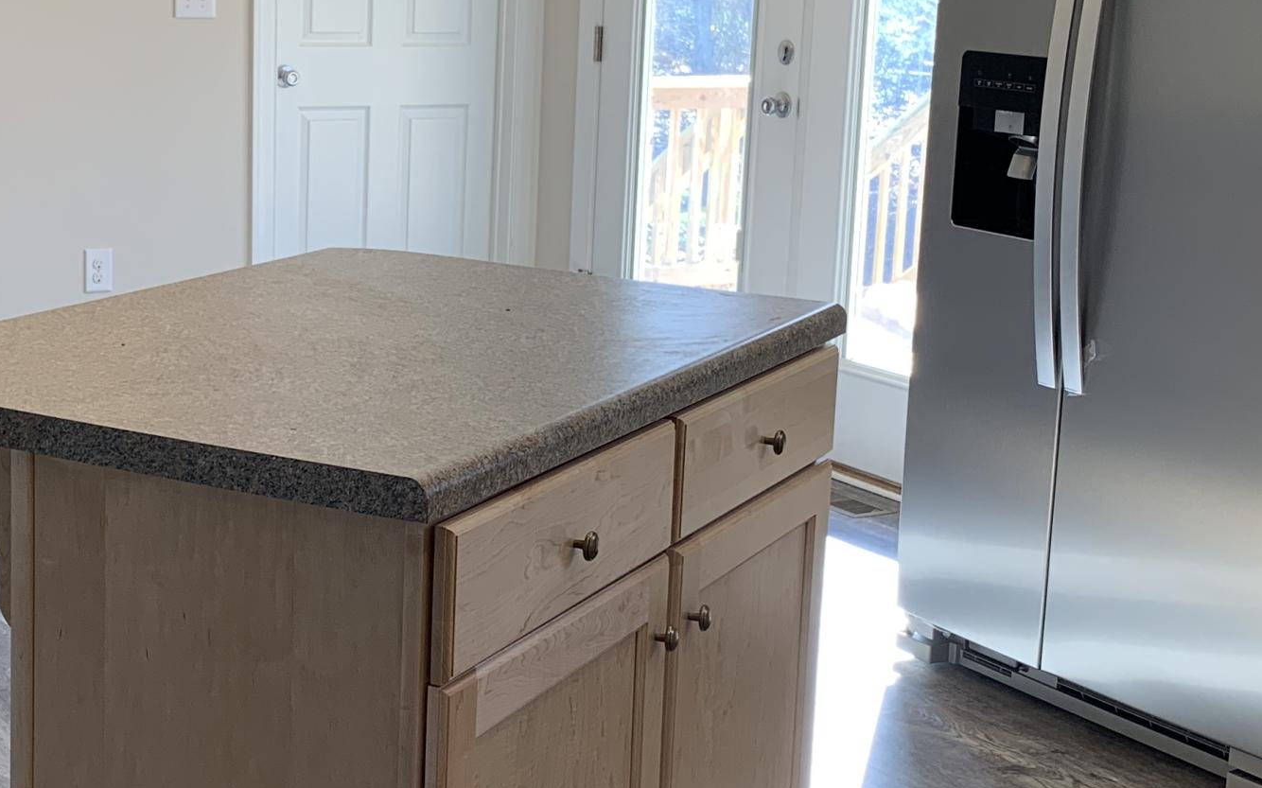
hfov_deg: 32.7
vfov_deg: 20.9
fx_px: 2132
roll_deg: -1.7
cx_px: 414
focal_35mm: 62
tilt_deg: -10.5
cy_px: 304
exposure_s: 1/120
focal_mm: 4.25
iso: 40
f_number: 1.8
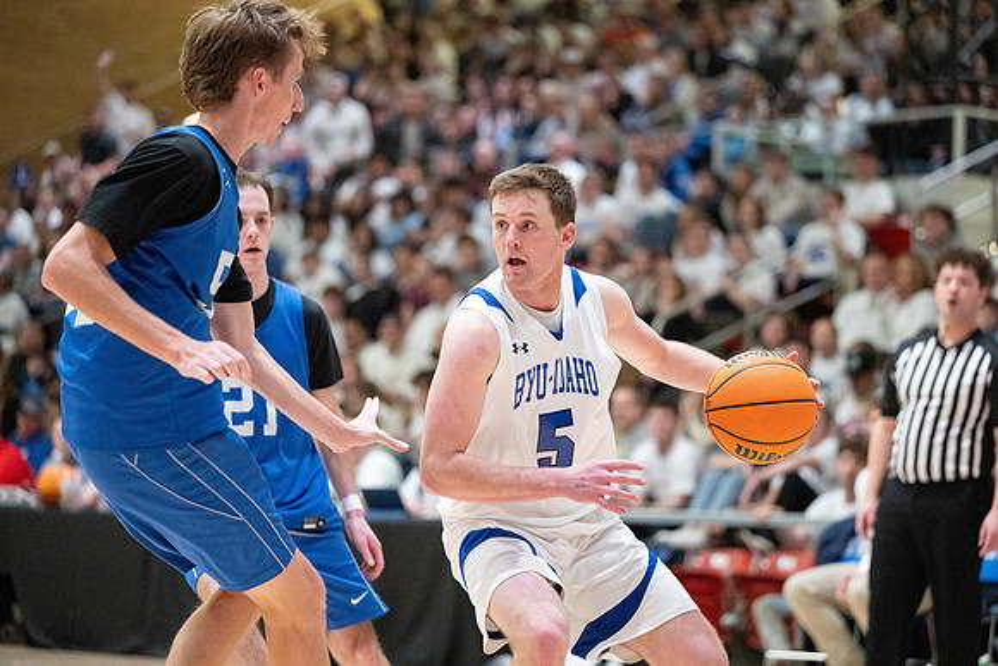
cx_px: 499
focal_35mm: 125
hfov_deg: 16.4
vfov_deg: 11.0
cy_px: 333
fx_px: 3466
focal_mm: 125
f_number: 2.8
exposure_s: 1/500
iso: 6400
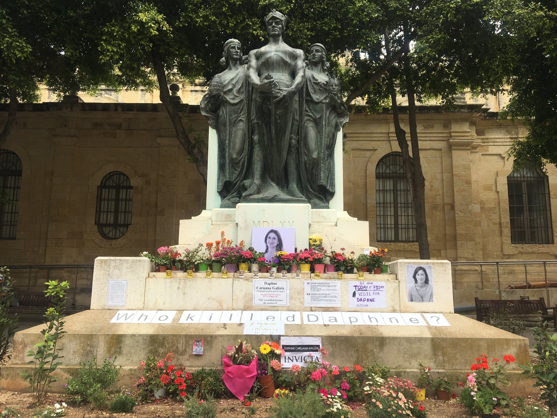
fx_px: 467
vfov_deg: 48.2
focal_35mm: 29
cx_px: 278
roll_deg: -1.4
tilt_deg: +9.9
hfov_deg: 61.7
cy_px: 209
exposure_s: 1/304
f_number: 2.2
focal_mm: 4.15
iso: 25
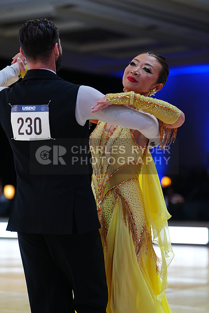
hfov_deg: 13.0
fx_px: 914
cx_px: 104
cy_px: 156
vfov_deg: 19.5
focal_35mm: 105
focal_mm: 105
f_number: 2.8
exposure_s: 1/400
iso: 1250
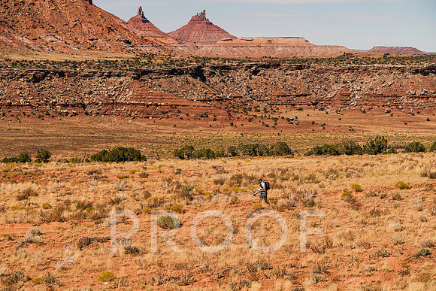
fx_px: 1187
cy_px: 146
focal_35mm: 98
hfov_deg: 20.8
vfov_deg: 14.0
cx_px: 218
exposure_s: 1/2000
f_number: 5.6
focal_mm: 98
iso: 160
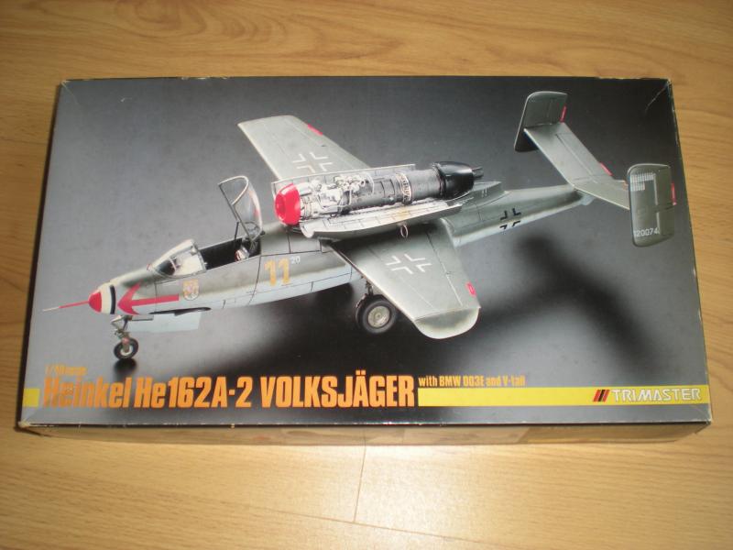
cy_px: 275
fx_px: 805
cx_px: 366
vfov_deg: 37.7
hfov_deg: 49.0
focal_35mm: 38
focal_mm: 6.3
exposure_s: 1/60.7
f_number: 3.1
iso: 64
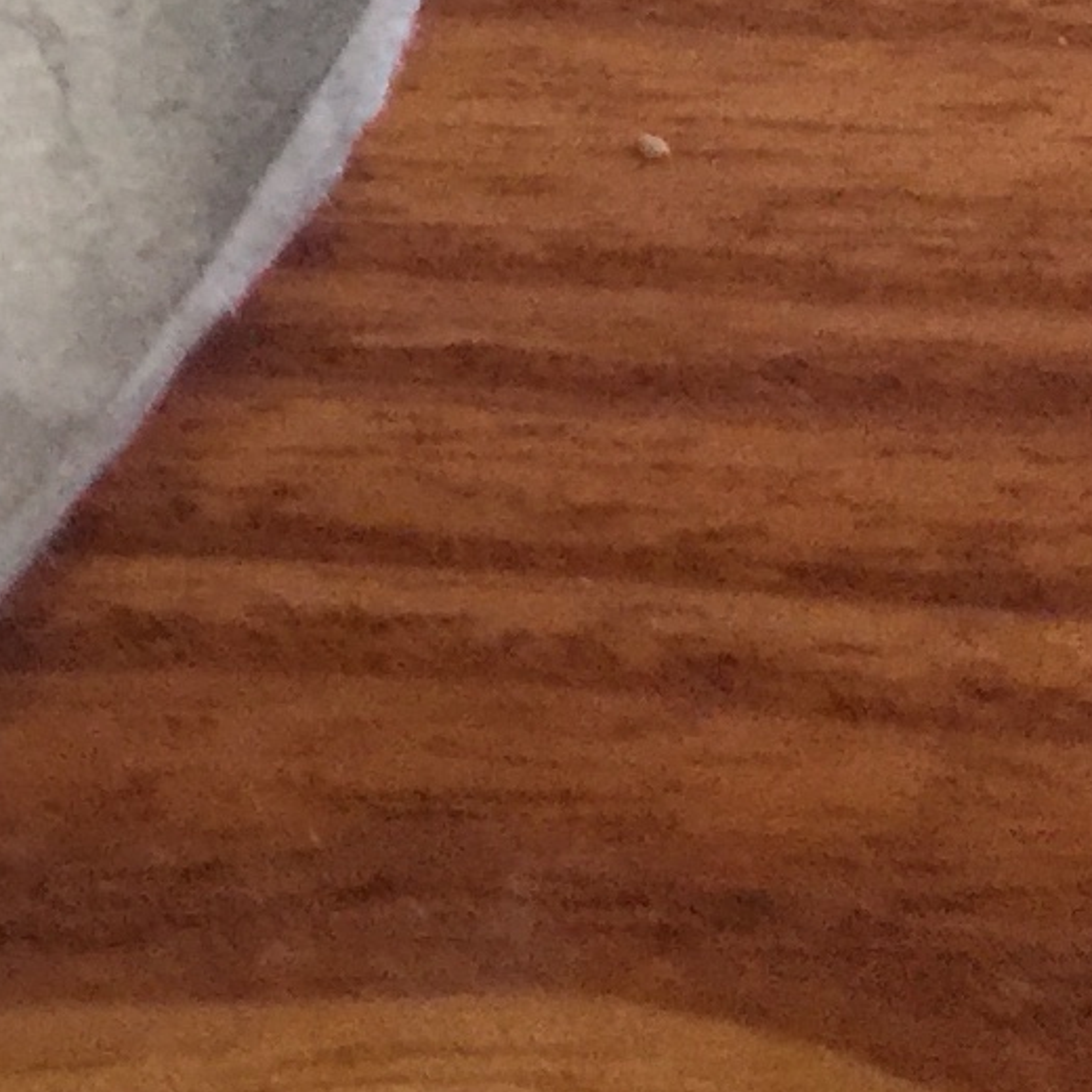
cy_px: -1134
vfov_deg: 10.0
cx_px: -2169
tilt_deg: -52.4
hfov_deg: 8.9
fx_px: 5746
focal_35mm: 161
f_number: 2.2
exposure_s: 1/33
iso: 80
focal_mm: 4.15
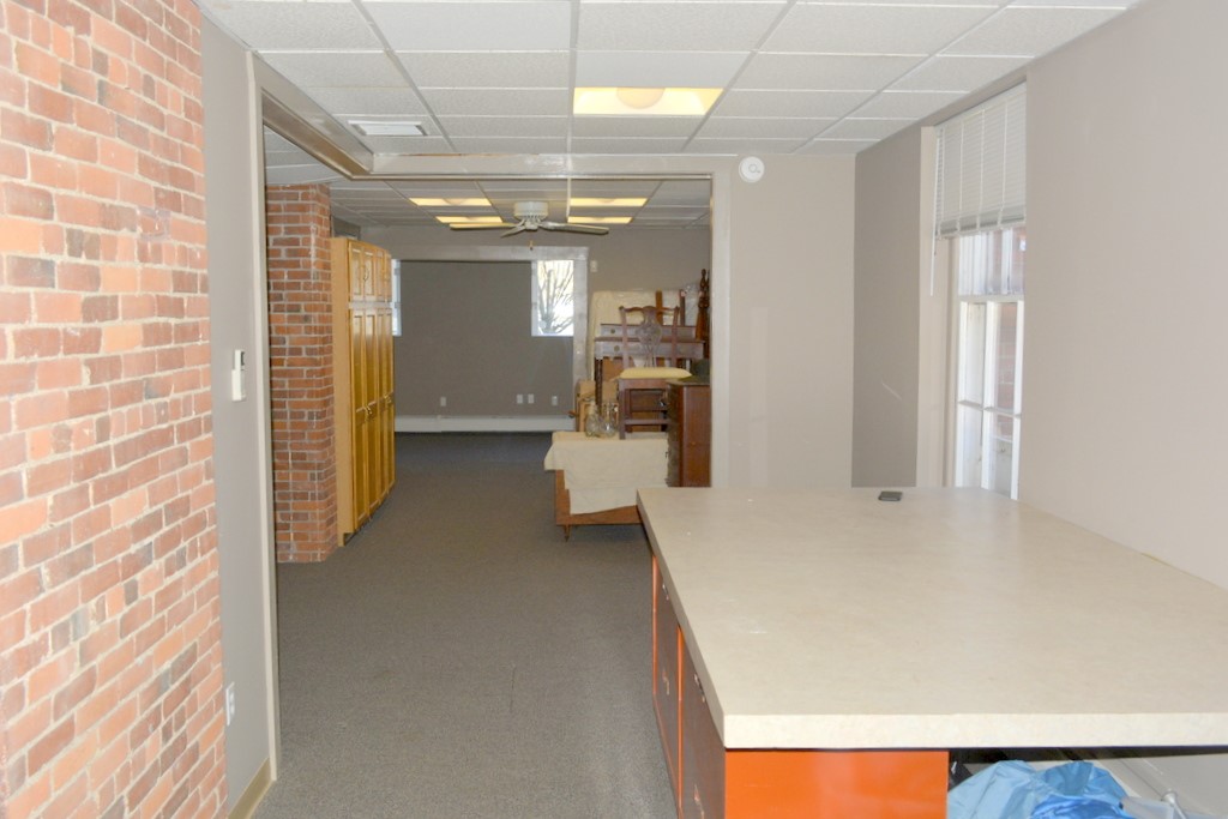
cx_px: 614
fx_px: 1023
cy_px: 410
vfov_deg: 43.6
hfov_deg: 61.9
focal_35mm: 30
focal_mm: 20
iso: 200
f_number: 5.6
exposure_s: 1/125
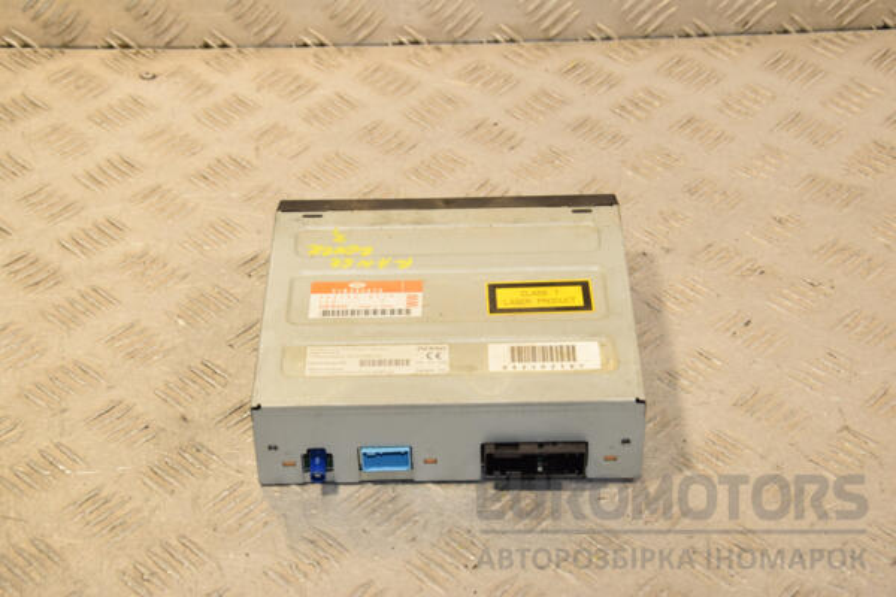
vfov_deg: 18.9
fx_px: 1792
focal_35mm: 72
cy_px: 298
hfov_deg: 28.1
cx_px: 448
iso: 800
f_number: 7.1
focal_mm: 48
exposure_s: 1/200
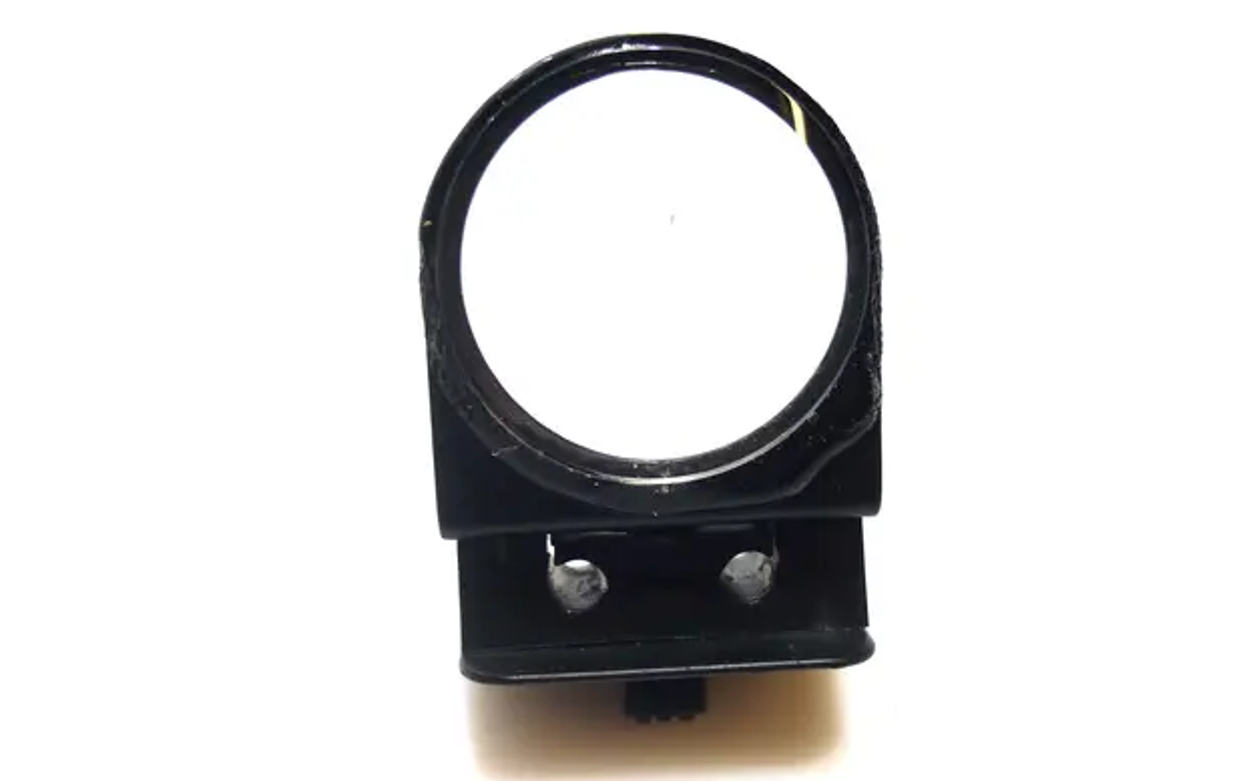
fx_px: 1226
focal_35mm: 36
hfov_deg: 54.0
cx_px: 627
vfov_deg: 35.3
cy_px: 377
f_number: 2.8
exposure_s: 1/100
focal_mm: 5.5
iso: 80
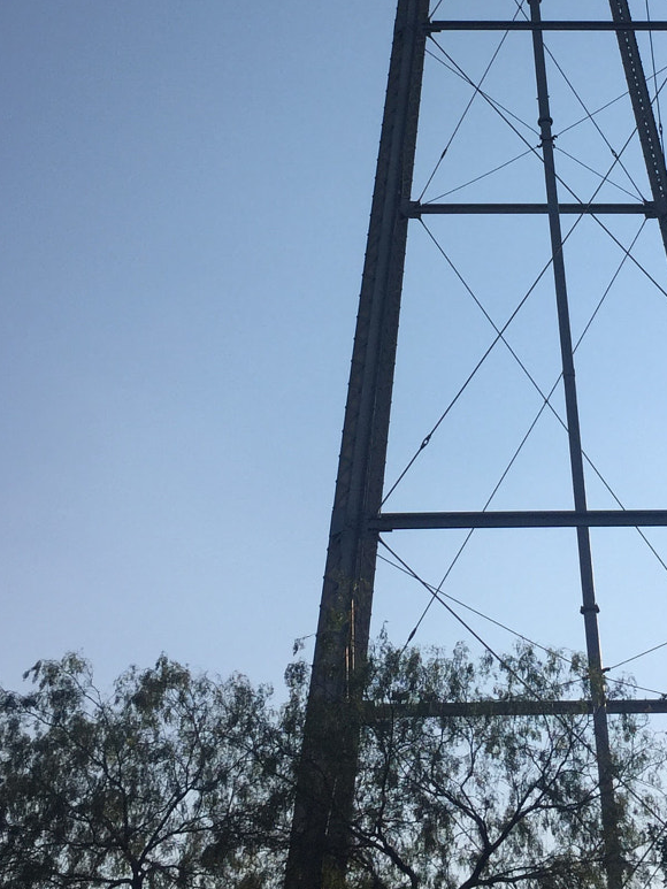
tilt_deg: +40.2
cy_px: 152
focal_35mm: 60
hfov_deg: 24.3
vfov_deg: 31.2
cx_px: 453
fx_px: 1541
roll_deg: +0.4
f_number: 2.2
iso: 32
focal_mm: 4.15
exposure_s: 1/5650
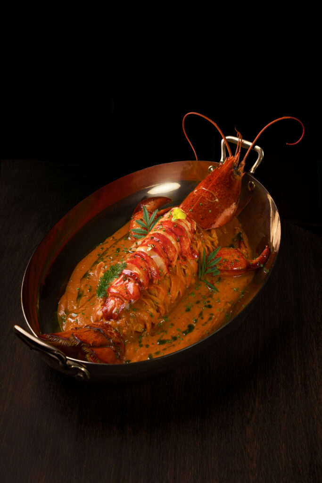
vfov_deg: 30.1
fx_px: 899
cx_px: 161
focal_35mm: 67
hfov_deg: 20.3
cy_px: 242
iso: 200
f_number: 14
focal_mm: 67
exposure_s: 1/250
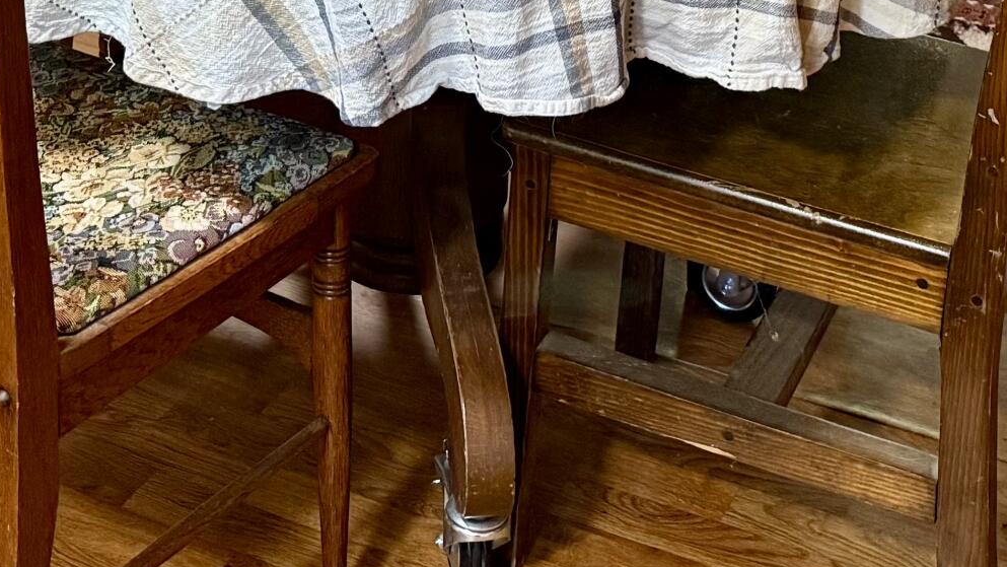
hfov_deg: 26.8
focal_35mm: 79
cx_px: 443
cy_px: -521
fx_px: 2110
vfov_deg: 13.4
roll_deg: -0.6
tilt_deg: -10.1
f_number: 1.78
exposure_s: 1/60
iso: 400
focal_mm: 6.76
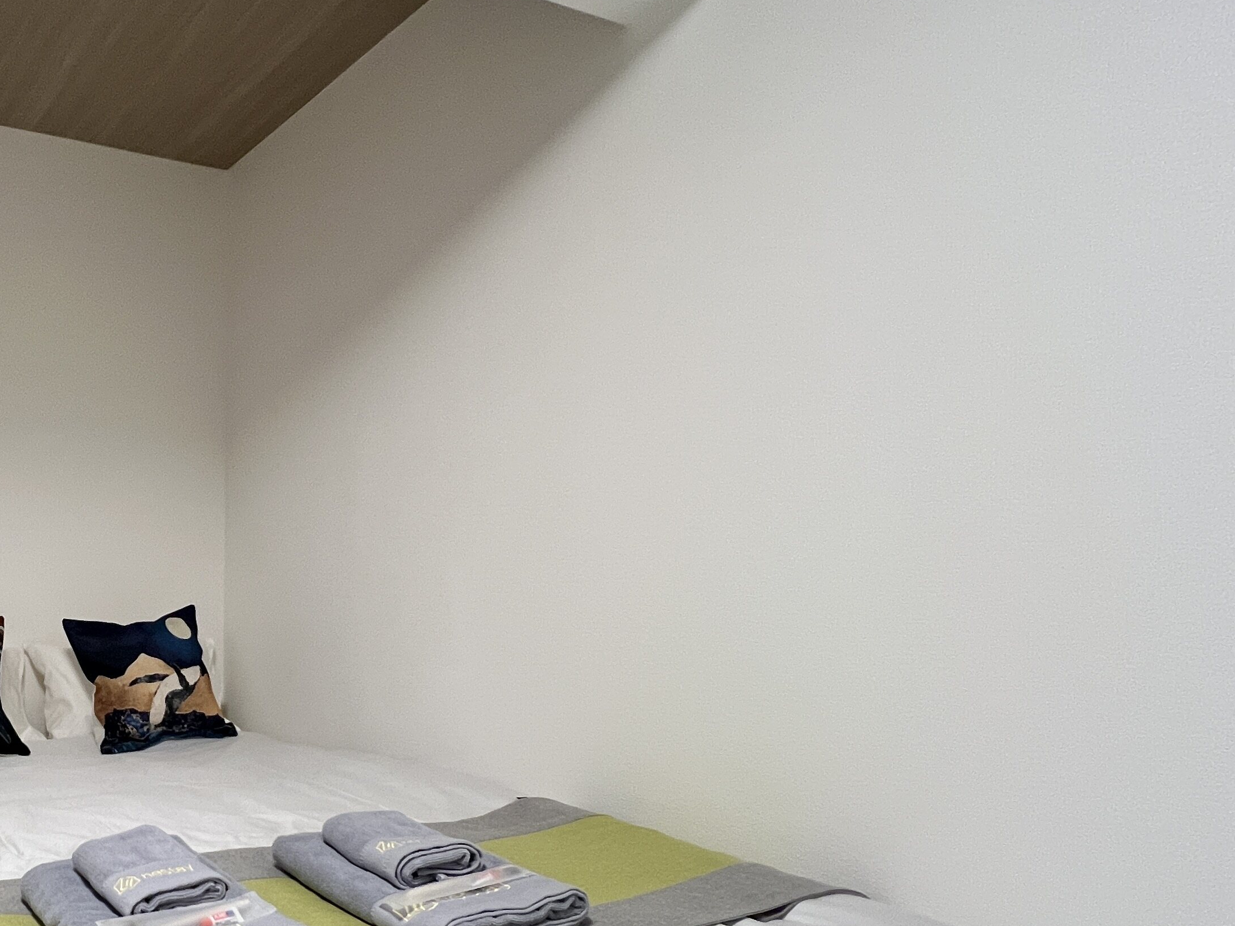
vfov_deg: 55.7
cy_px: 612
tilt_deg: -1.3
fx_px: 856
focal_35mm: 24
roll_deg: -0.3
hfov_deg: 59.4
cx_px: 96
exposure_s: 1/60
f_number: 1.8
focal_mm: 1.57
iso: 250
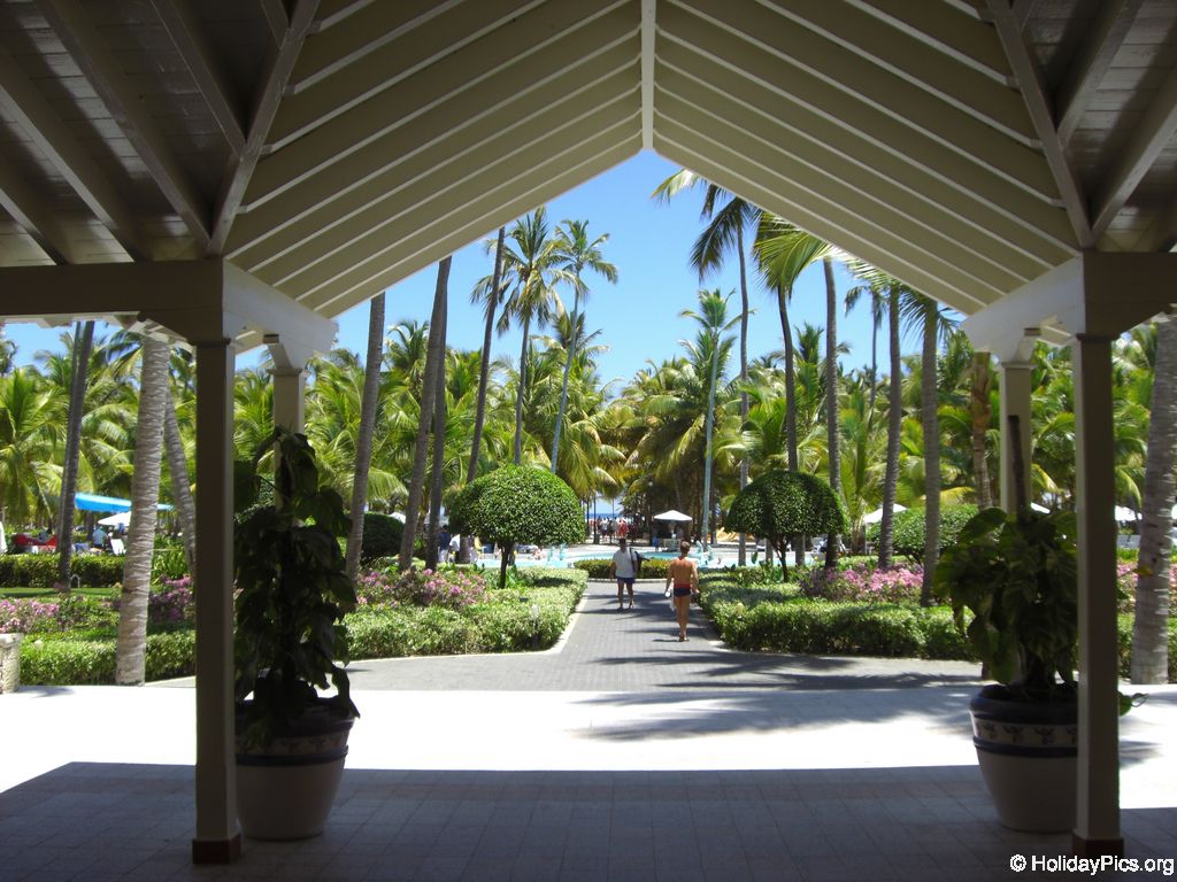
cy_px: 441
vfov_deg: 37.7
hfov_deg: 49.0
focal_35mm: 38
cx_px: 588
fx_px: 1292
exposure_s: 1/800
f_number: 2.7
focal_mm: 6.2
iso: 64
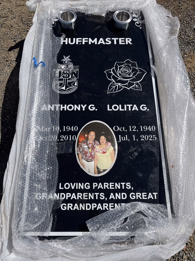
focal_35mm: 29
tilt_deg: -68.4
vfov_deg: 61.6
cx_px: 94
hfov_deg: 48.2
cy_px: 119
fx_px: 218
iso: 50
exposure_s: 1/6494
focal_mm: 5.1
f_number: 1.6
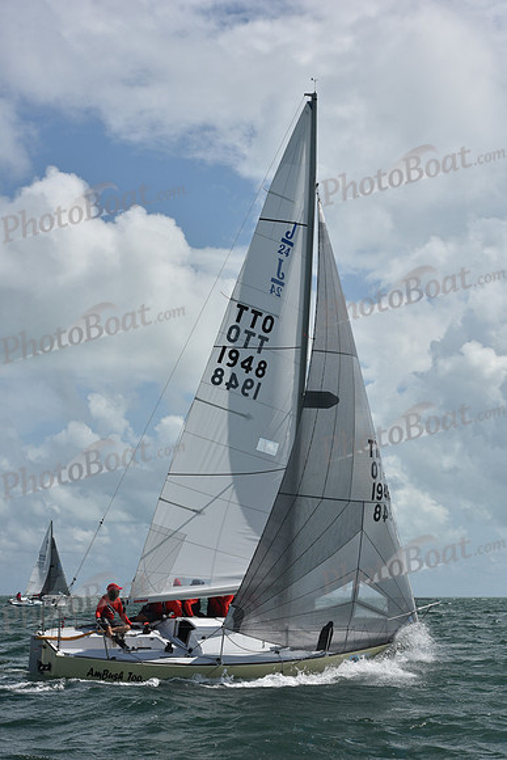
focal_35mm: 102
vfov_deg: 20.0
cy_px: 380
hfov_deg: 13.4
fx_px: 2153
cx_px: 254
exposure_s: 1/1600
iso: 250
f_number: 10
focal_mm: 102
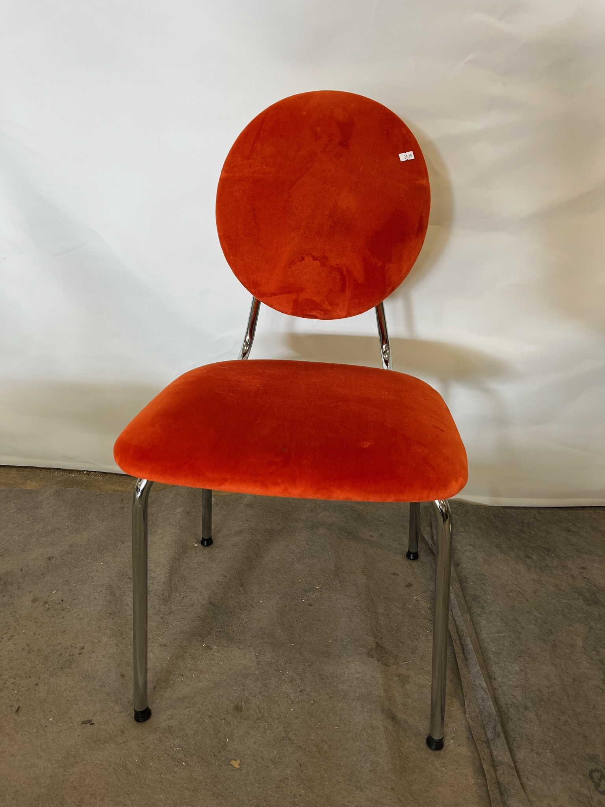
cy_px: 404
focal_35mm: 26
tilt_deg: -26.0
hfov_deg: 53.0
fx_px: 606
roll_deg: +1.3
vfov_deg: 67.3
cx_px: 302
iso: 100
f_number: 1.6
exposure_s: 1/100
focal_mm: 5.1
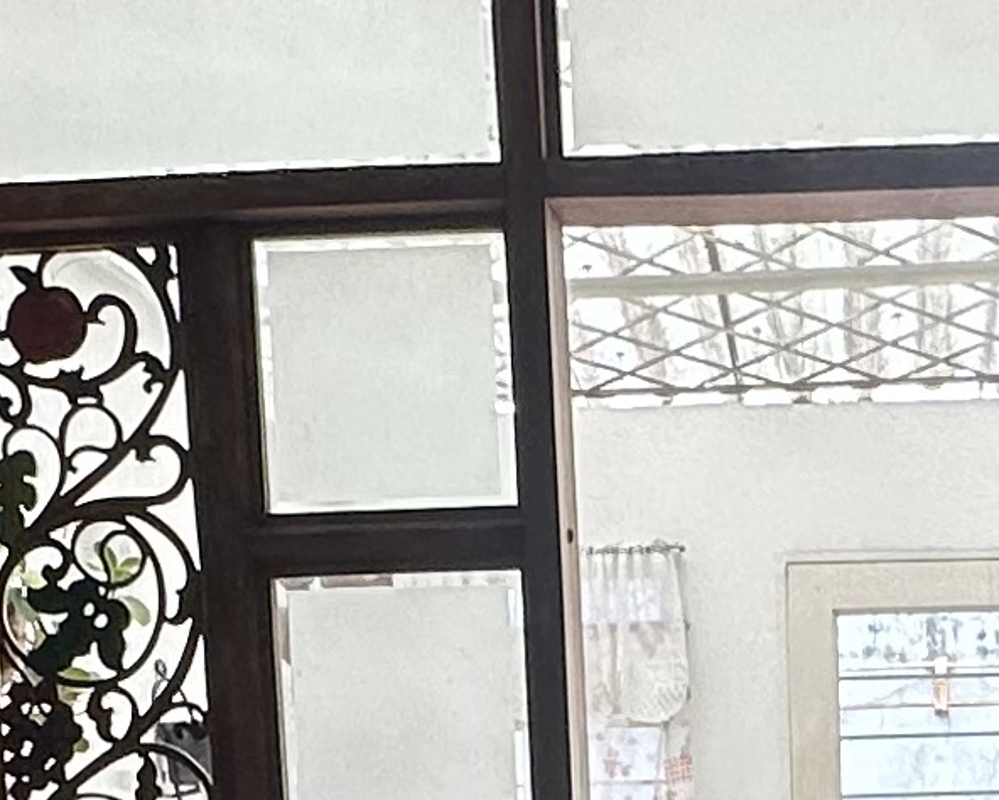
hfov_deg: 20.3
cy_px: 1332
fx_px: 2751
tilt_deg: -10.7
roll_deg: +1.0
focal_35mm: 93
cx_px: 840
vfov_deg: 14.9
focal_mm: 2.22
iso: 50
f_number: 2.2
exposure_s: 1/120
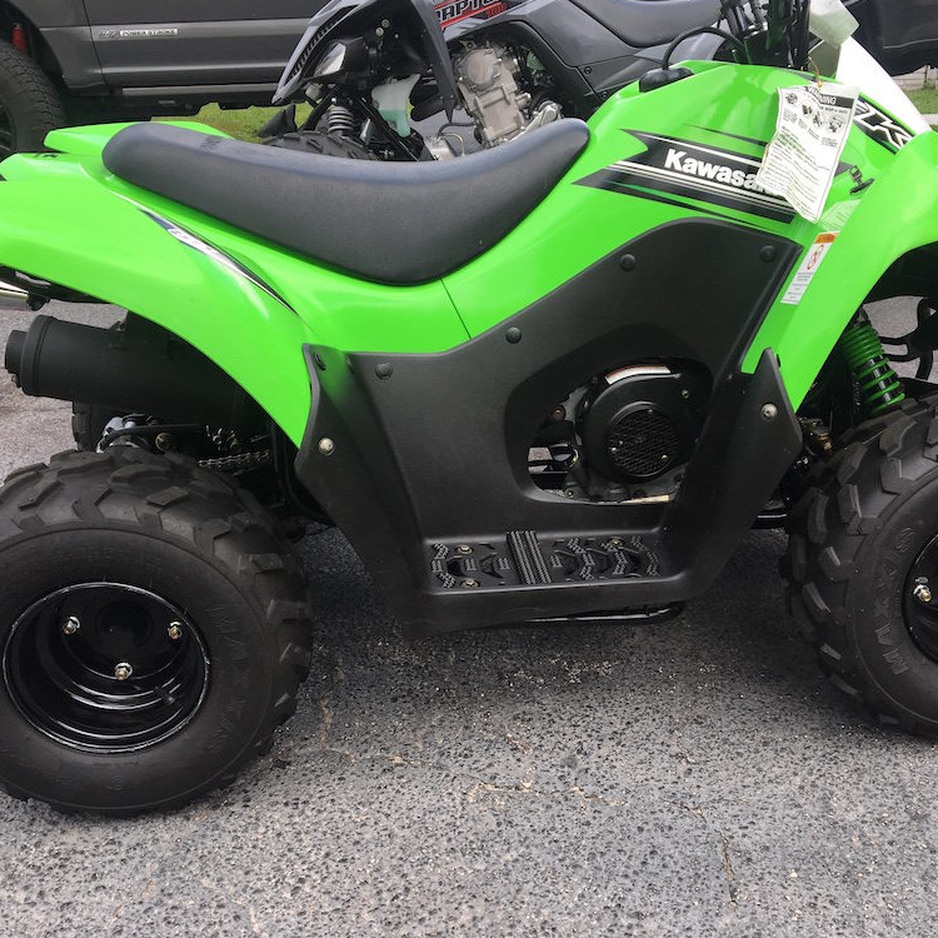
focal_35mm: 35
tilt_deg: -22.9
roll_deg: -0.3
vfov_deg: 47.2
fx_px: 1073
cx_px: 503
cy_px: 465
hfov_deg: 47.2
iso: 25
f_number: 2.2
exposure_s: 1/386
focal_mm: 4.15
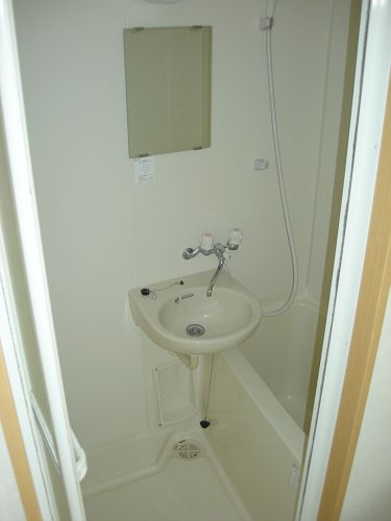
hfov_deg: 40.7
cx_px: 196
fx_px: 527
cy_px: 260
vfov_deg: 52.6
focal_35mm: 35
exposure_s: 1/39.3
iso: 64
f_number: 2.8
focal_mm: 5.7
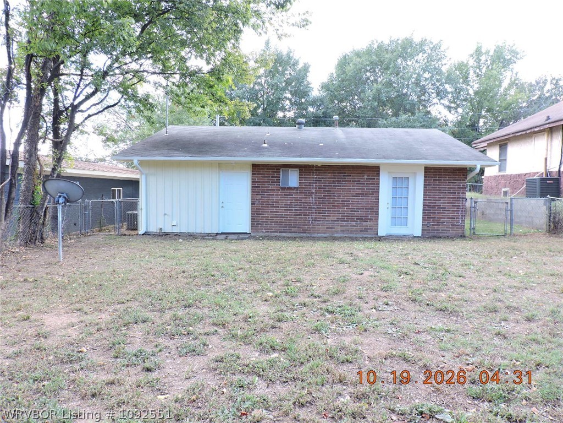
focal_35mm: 24
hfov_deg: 71.6
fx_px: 390
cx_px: 282
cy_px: 212
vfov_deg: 56.8
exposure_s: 1/50
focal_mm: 4.3
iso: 100
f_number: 3
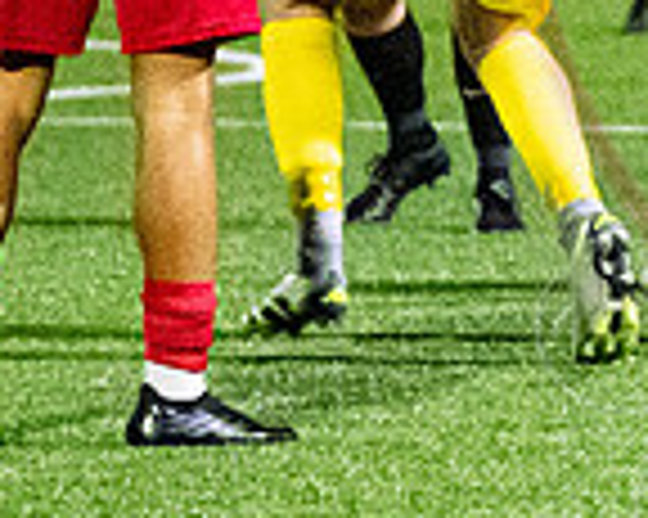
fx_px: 15256
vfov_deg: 1.9
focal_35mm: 796
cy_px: 129
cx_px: 1837
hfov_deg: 2.4
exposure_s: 1/1000
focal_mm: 94
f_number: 2.8
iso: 8000
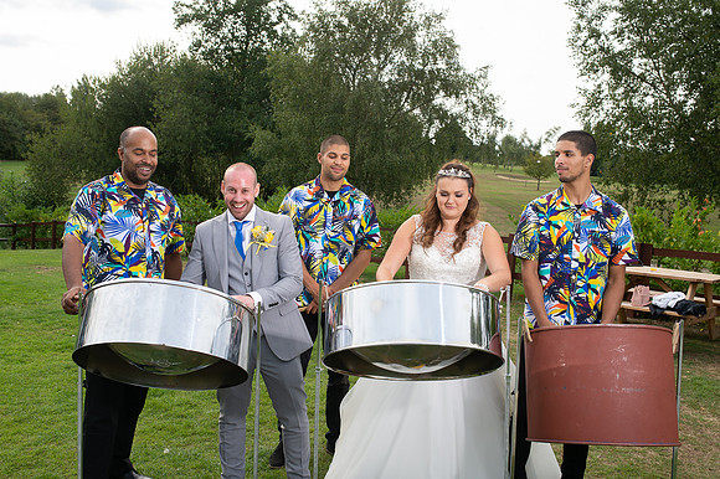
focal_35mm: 35
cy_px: 240
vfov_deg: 37.8
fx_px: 700
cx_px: 360
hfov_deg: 54.5
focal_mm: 35
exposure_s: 1/250
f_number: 6.3
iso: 160
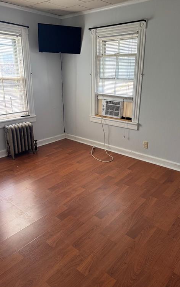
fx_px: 204
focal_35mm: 26
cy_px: 145
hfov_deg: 47.6
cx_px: 98
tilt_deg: -18.2
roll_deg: -0.5
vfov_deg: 70.4
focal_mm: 6.76
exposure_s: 1/120
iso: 200
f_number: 1.78
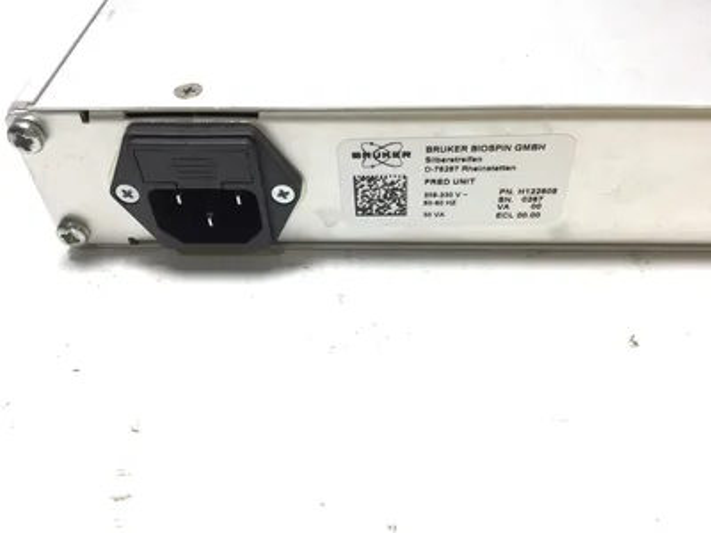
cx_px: 356
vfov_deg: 45.4
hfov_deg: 58.4
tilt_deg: -46.1
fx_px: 637
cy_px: 266
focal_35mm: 31
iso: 40
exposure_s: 1/120
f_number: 2.4
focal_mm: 3.3
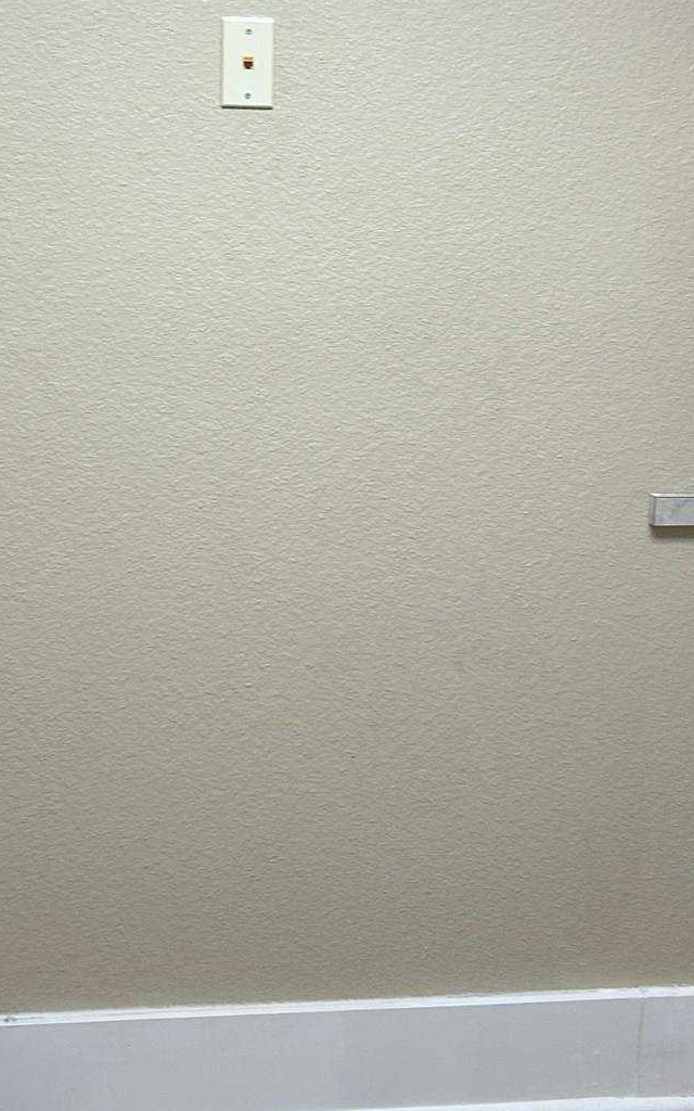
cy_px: 406
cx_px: 376
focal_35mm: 62
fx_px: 1876
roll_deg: -1.9
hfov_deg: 21.0
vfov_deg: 32.8
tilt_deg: -9.0
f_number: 1.5
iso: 50
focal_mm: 5.7
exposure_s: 1/120
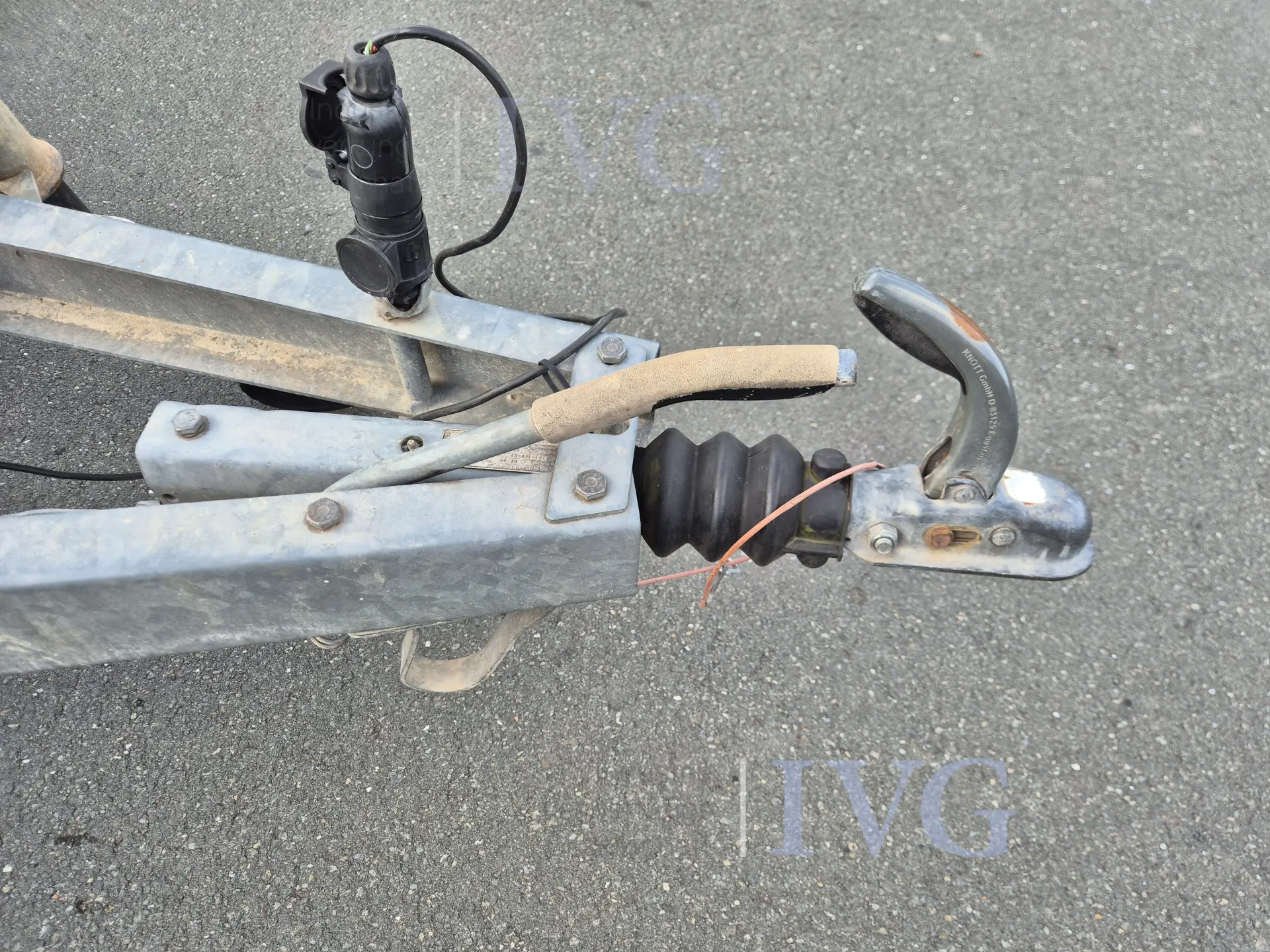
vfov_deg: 58.9
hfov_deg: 73.9
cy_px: 476
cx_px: 635
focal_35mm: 23
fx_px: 844
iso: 25
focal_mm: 5.4
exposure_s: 1/201
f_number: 1.8
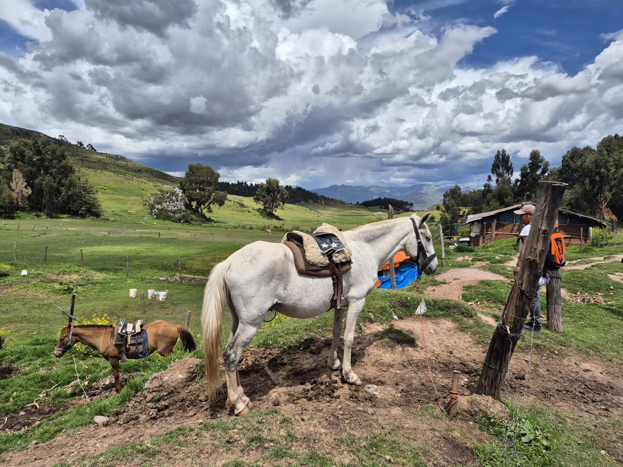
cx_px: 312
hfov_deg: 73.9
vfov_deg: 58.9
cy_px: 234
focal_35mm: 23
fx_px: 414
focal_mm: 5.4
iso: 25
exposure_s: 1/2728
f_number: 1.8
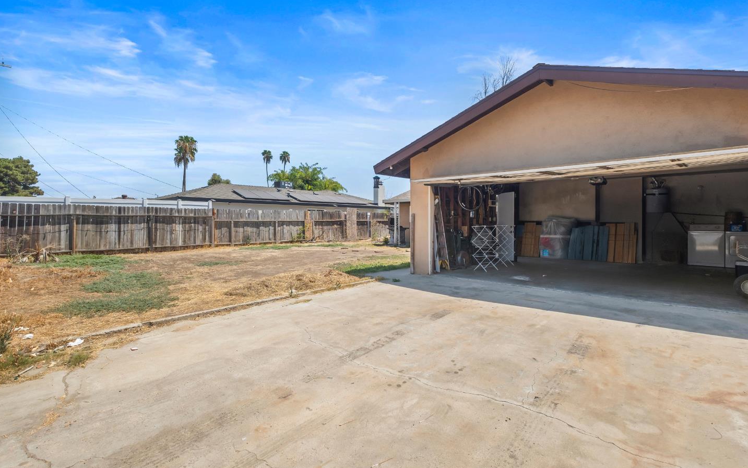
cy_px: 259
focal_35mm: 16
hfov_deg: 97.8
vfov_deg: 71.1
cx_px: 362
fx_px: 326
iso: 250
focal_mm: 10
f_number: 5.6
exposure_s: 1/500
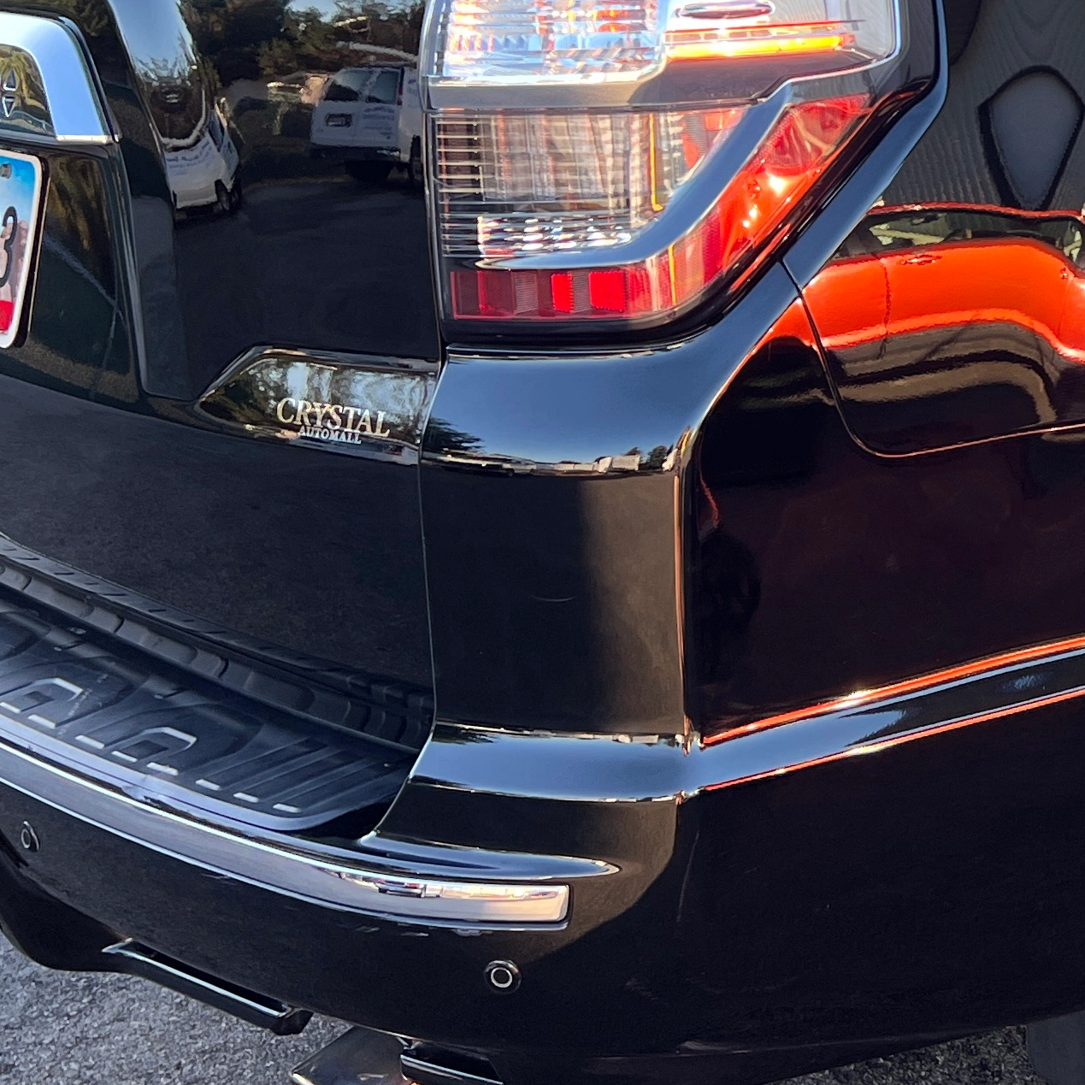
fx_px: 2589
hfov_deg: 21.0
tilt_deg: -9.6
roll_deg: -0.1
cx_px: 1493
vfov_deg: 23.3
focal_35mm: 73
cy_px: 190
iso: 40
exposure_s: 1/204
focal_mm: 5.7
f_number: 1.5
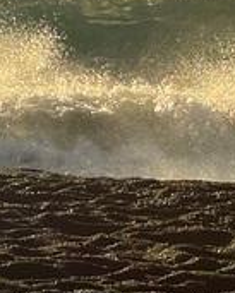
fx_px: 1546
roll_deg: +0.6
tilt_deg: +8.2
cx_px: -580
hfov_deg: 7.2
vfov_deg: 9.9
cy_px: -324
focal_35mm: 178
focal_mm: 5.1
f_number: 1.6
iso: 32
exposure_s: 1/867
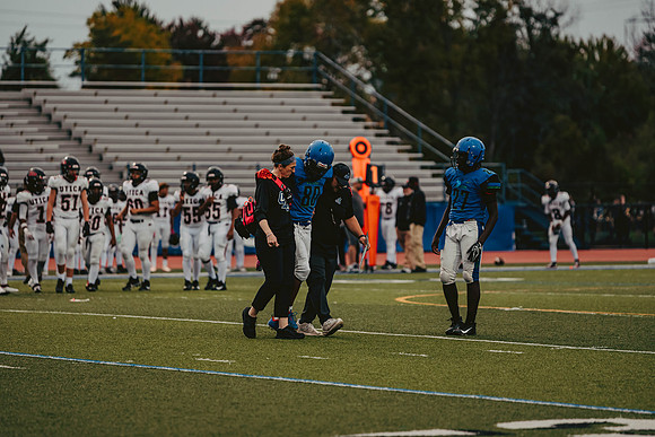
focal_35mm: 209
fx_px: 3804
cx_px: 328
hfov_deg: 9.8
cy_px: 218
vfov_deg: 6.6
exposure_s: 1/640
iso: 800
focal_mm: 200
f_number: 3.2
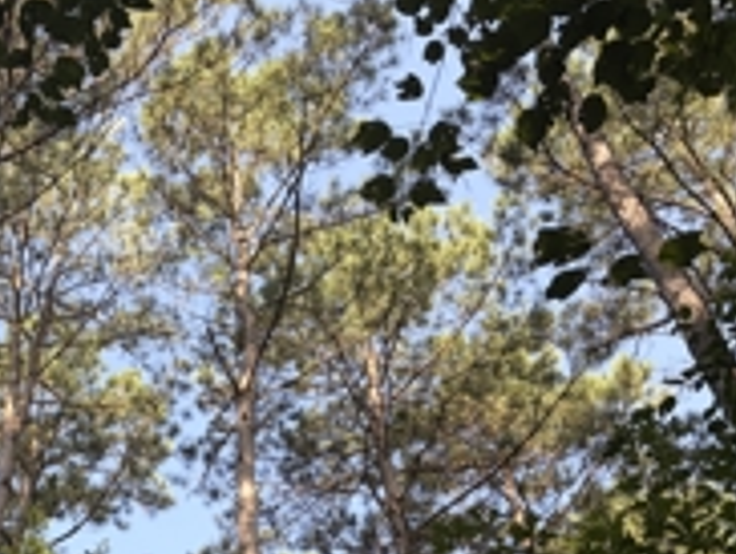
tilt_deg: +47.8
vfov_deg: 24.7
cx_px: 142
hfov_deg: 32.8
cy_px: 530
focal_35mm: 57
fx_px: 1214
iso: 50
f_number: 1.6
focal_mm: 5.96
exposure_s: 1/450
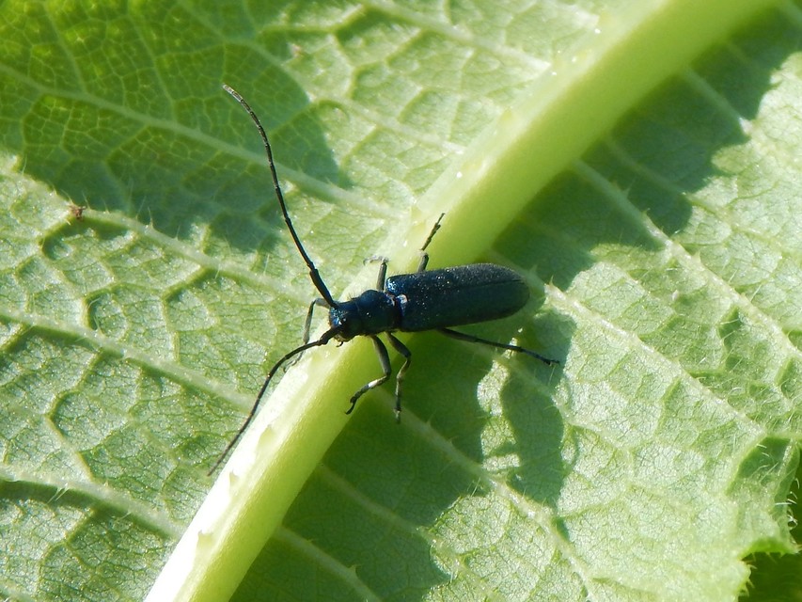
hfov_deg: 26.0
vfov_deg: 19.6
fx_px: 1738
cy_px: 301
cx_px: 401
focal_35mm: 75
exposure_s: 1/1000
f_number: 4.2
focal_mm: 13.5
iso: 125
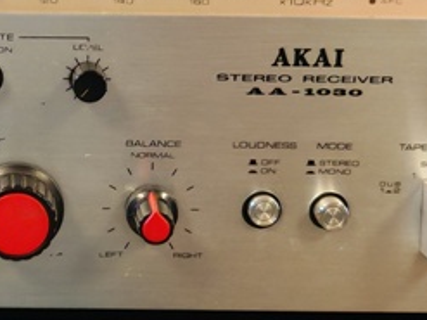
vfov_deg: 13.2
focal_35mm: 112
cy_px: 112
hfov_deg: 17.3
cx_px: 38
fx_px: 1381
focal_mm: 6.67
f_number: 1.9
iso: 500
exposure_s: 1/33
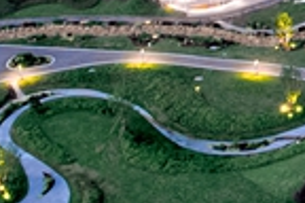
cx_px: 466
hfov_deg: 15.4
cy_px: -54
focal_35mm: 122
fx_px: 1034
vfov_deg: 11.0
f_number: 2.8
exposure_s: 1/8
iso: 760
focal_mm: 8.38
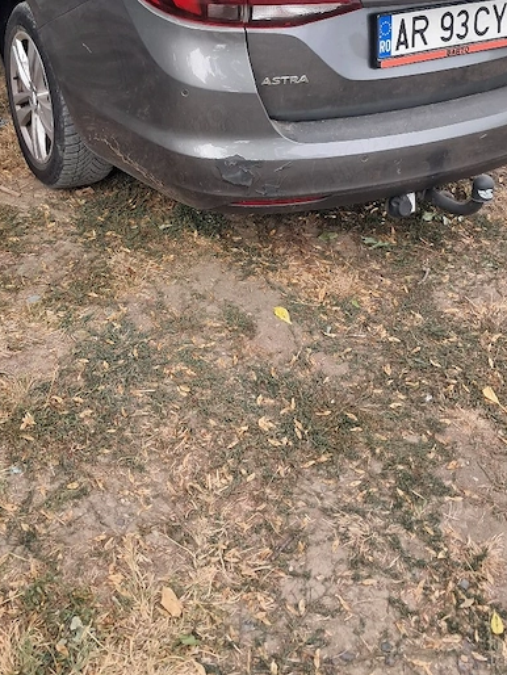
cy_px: 197
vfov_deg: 43.8
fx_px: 820
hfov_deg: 34.2
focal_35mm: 42
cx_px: 196
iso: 50
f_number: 1.8
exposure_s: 1/100
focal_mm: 4
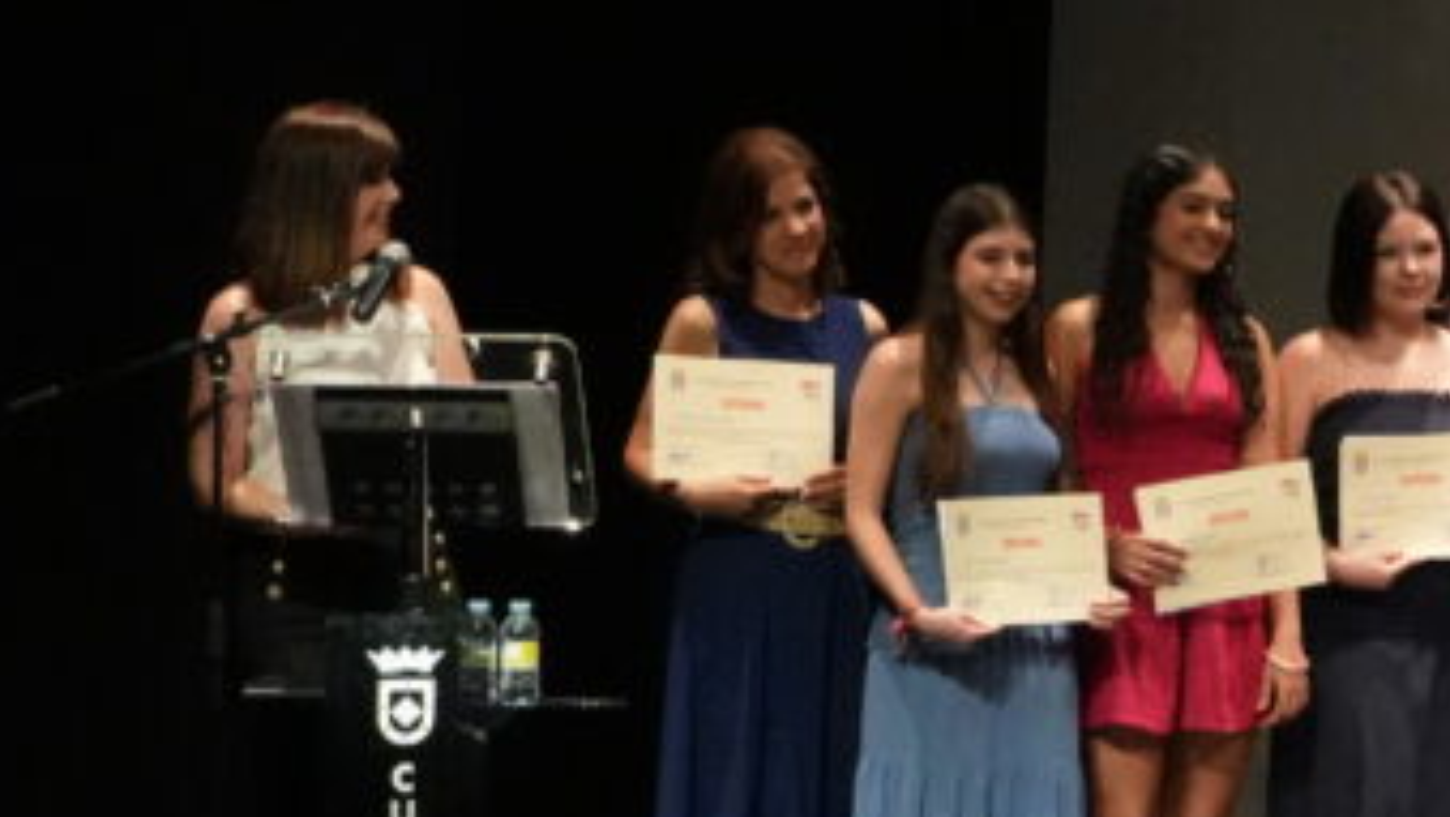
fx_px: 10962
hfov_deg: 7.4
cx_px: 2139
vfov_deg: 4.3
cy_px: 768
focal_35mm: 285
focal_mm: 60
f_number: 6.3
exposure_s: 1/200
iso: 6400
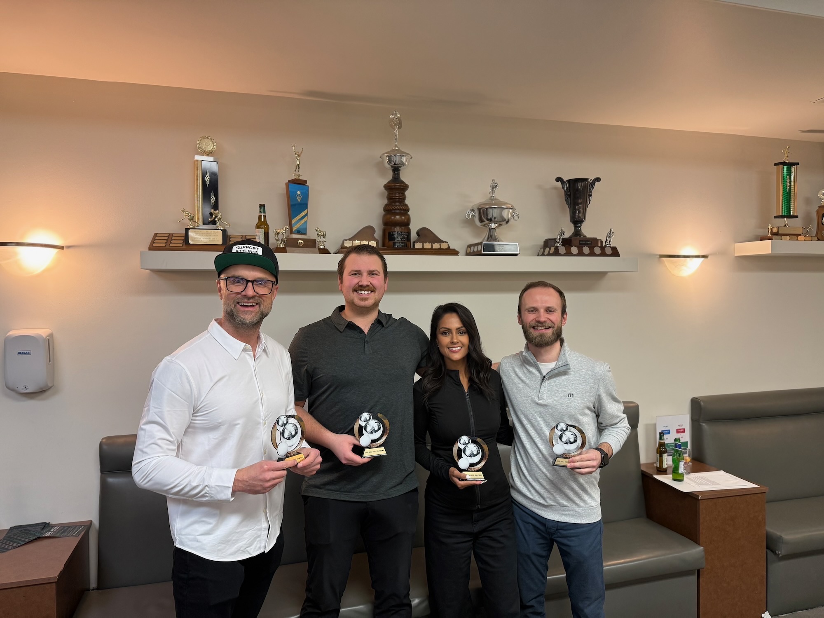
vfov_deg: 56.8
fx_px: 571
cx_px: 412
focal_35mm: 24
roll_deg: -0.4
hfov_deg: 71.6
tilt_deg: -0.7
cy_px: 309
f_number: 1.78
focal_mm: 6.76
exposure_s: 1/60
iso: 160
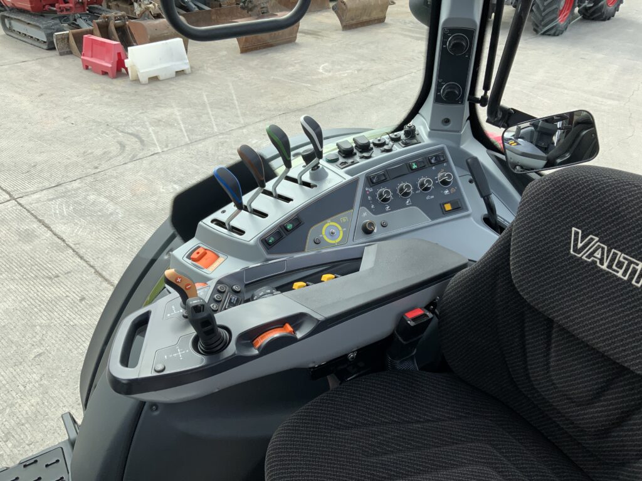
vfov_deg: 48.2
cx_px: 321
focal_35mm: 29
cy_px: 240
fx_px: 538
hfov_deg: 61.7
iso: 16
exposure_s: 1/397
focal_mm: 3
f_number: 1.8
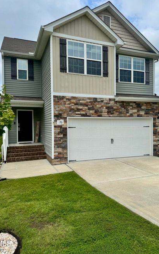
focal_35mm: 26
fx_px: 180
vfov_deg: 70.4
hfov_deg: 47.5
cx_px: 88
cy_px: 126
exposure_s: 1/6410
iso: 80
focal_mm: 6.76
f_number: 1.78
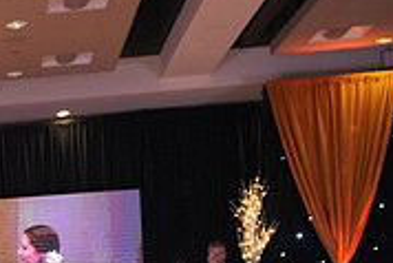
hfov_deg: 16.3
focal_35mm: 114
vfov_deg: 11.6
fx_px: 1245
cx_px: -210
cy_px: 377
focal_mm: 35
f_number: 4
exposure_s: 1/400
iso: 2000
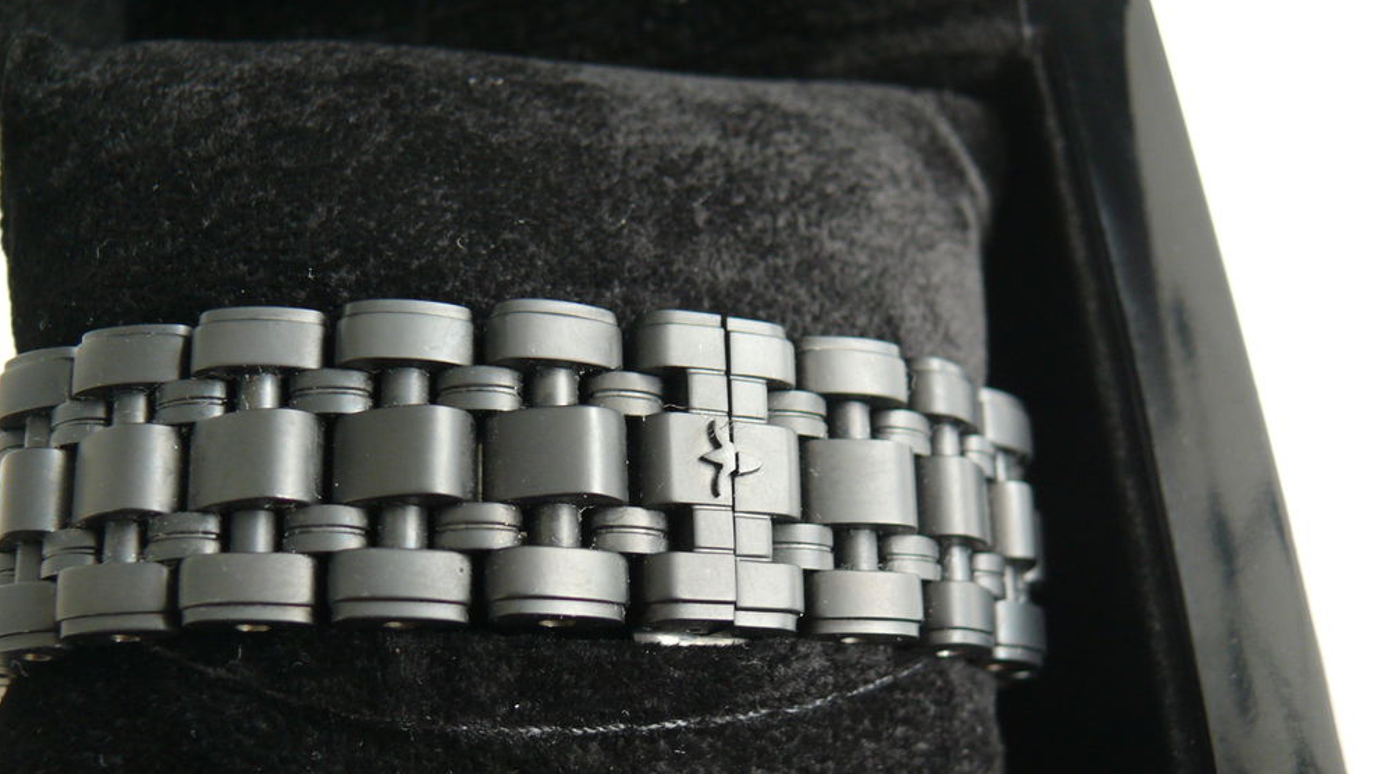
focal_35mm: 43
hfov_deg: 47.4
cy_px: 419
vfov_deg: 27.7
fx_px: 1568
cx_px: 693
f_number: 2.8
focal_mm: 8.2
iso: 200
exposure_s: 1/13
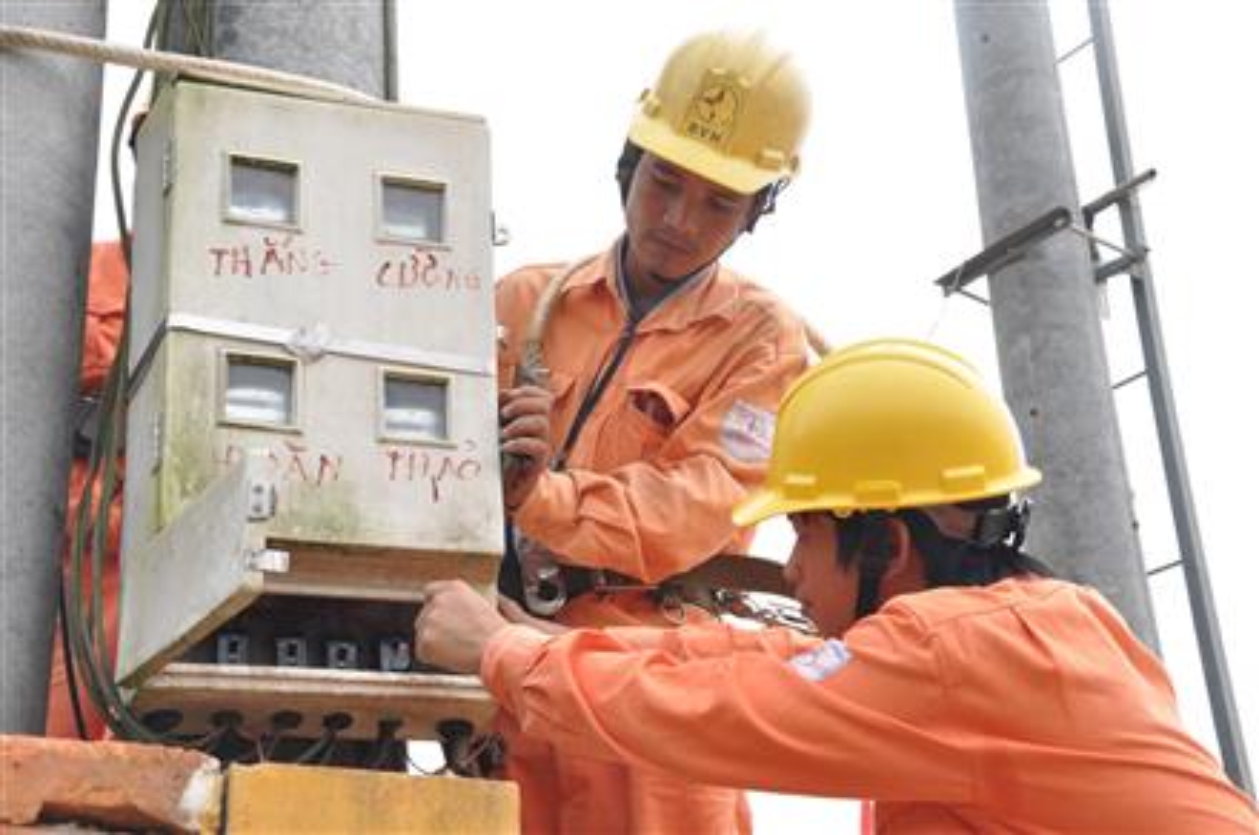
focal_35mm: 60
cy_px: 418
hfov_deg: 33.4
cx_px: 630
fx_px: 2095
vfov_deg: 22.6
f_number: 9
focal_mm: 40
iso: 200
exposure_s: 1/250
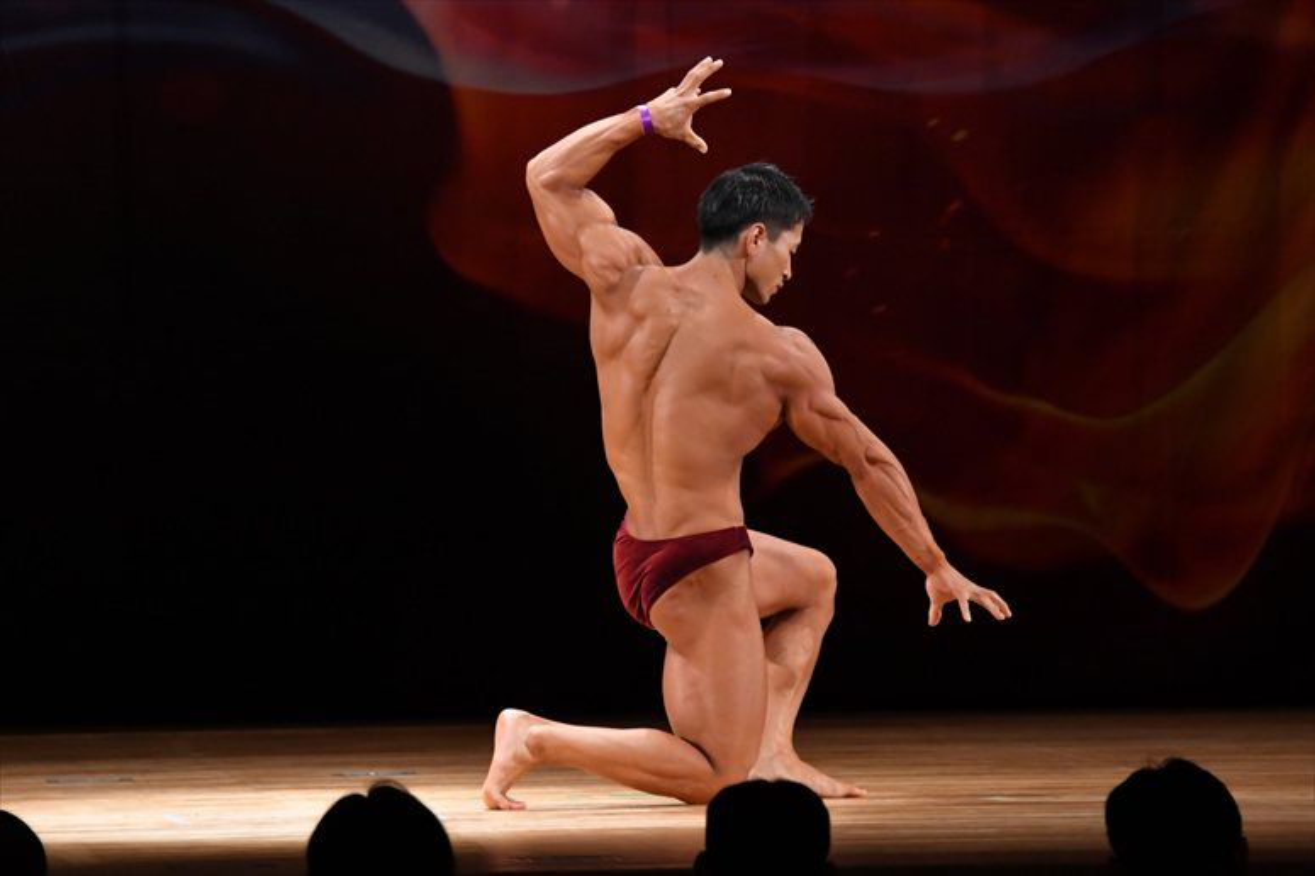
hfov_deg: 7.2
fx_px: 10405
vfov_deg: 4.8
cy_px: 438
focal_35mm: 285
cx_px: 658
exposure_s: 1/400
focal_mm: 190
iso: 4000
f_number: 5.6
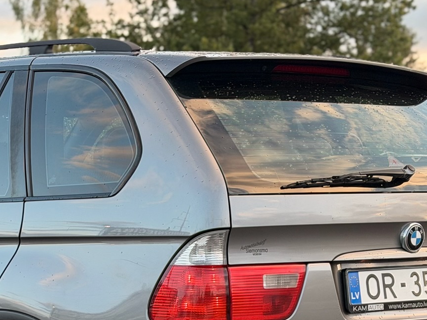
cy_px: 315
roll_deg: +0.0
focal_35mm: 114
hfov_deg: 17.1
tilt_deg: -5.4
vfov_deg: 12.8
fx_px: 1407
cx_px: 95
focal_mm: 6.76
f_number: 1.78
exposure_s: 1/180
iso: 50
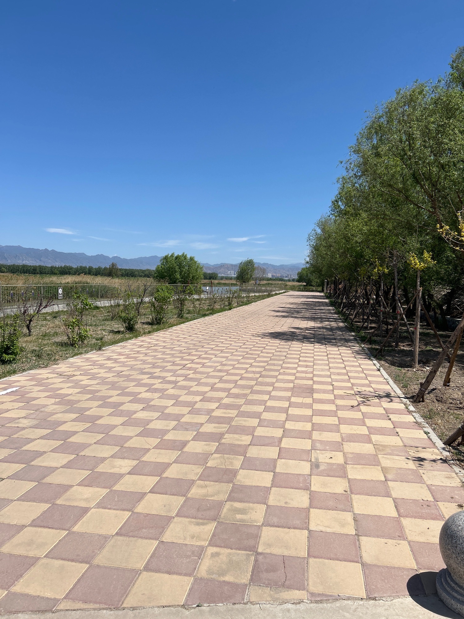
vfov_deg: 67.3
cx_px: 232
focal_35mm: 26
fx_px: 465
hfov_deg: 53.1
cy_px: 310
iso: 50
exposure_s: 1/6993
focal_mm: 5.7
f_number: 1.5
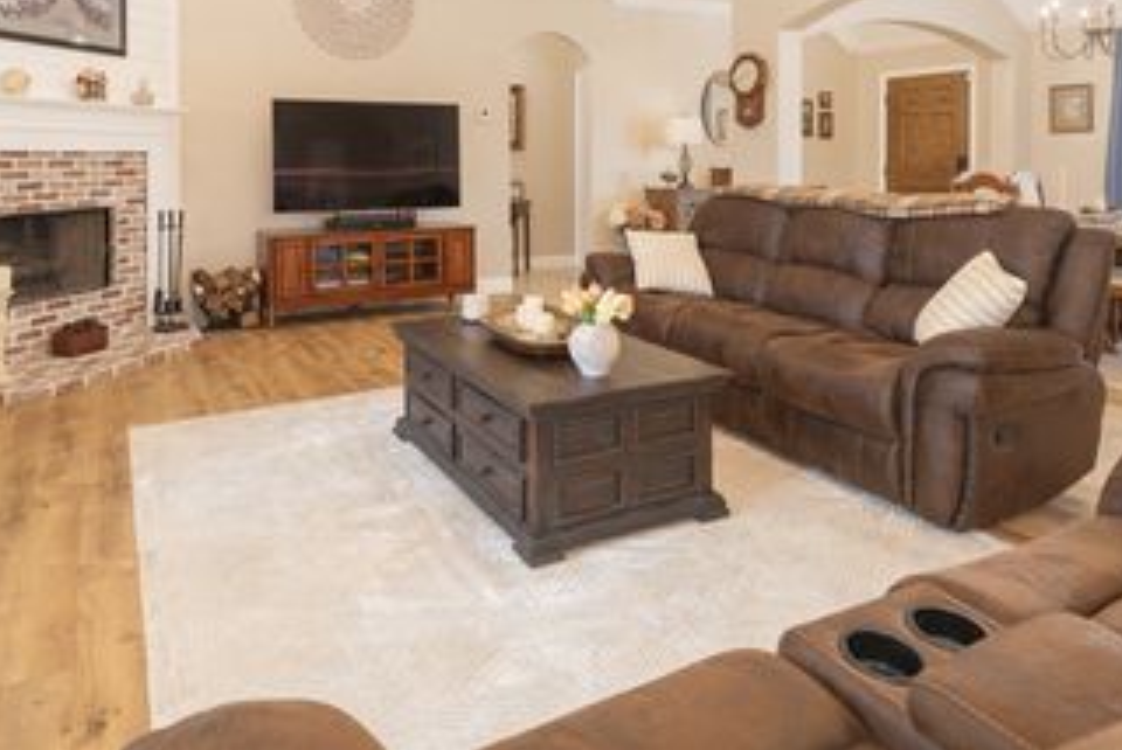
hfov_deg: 71.3
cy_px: 168
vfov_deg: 48.9
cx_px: 505
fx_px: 780
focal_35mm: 25
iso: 100
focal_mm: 16
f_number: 7.1
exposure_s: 1.6
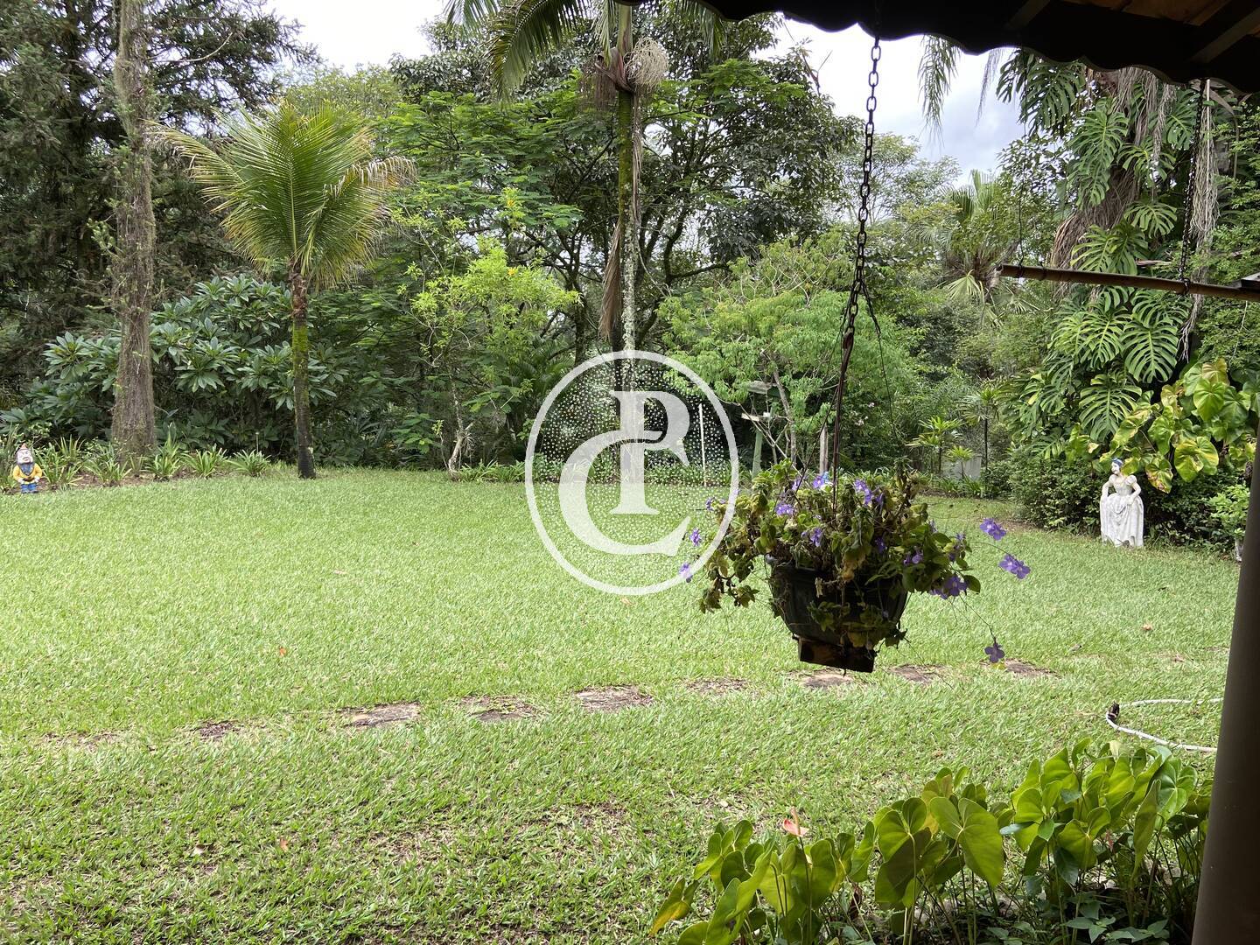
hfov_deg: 67.3
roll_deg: -1.2
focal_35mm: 26
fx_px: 946
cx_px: 630
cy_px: 472
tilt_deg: -9.7
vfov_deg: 53.1
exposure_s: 1/337
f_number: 1.8
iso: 32
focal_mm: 4.25
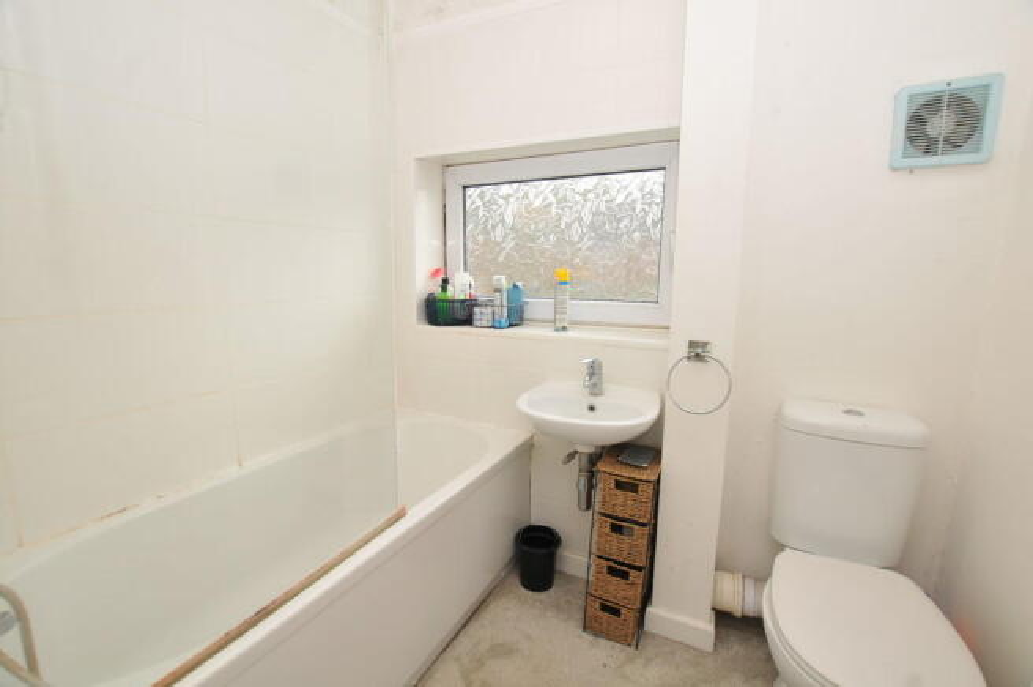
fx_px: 430
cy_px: 344
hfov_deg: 100.4
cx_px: 516
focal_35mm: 15
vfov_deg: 77.2
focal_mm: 10
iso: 200
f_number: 5
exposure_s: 1/60
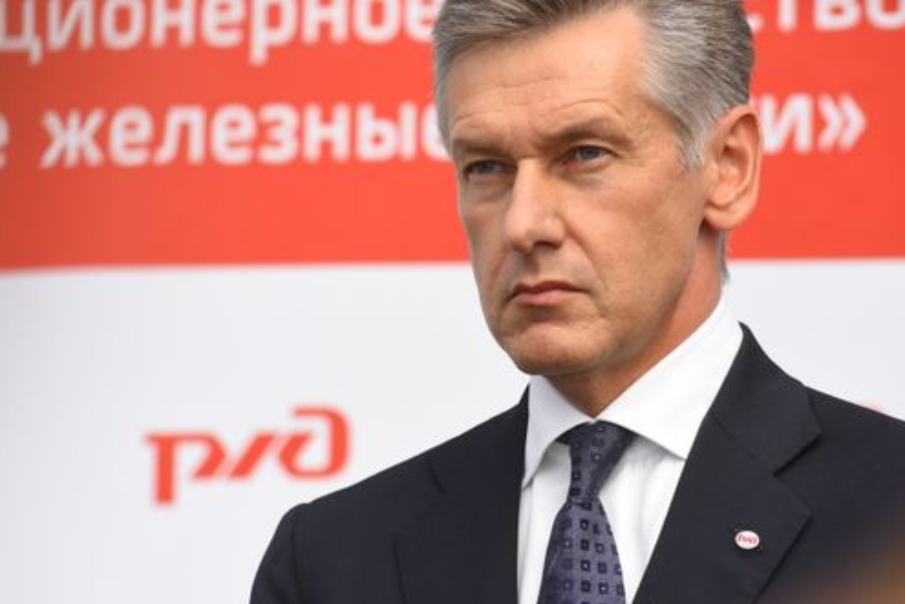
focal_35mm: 282
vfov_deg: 4.9
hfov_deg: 7.3
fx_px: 7089
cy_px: 289
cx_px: 435
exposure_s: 1/800
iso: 400
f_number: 6.3
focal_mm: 200
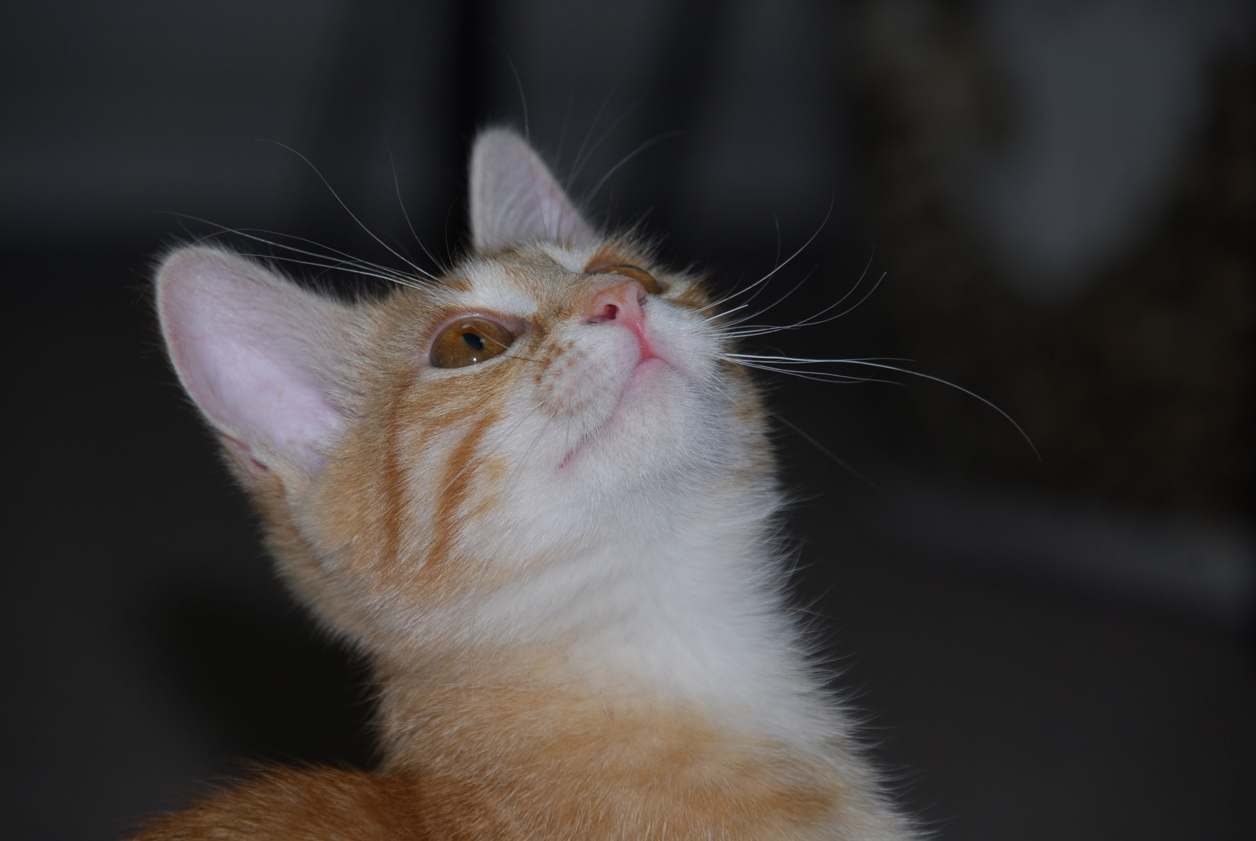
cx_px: 628
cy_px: 420
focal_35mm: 300
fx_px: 10479
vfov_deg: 4.6
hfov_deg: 6.9
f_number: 6.3
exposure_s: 1/60
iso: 100
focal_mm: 200
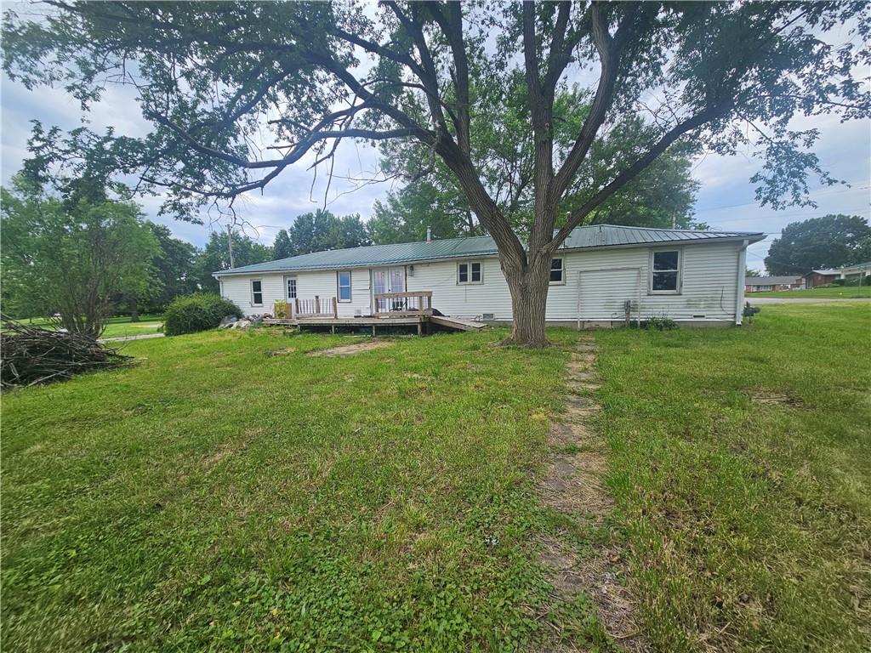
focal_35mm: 13
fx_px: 327
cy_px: 326
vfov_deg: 89.9
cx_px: 436
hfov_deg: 106.2
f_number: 2.2
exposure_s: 1/1212
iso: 50
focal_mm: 2.2
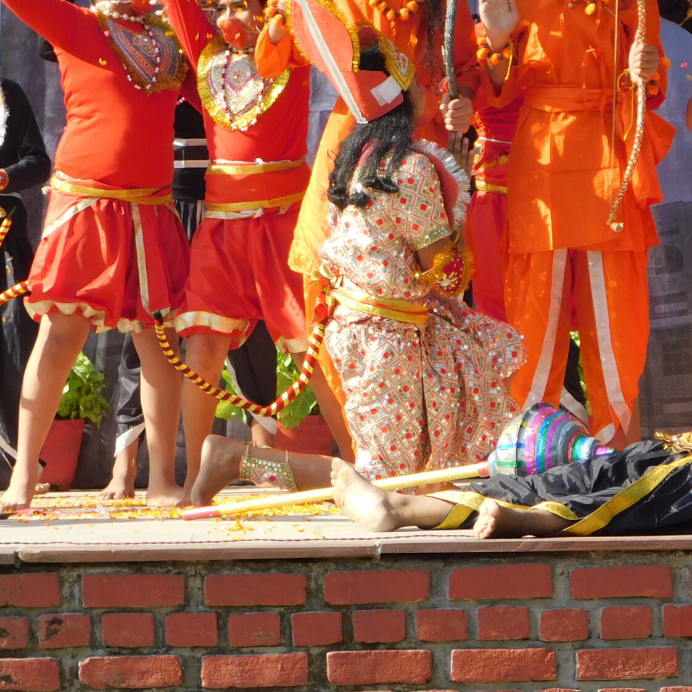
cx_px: 508
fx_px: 5247
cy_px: 145
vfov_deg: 7.5
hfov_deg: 7.5
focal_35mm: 232
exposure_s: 1/320
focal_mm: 20.3
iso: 125
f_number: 4.8
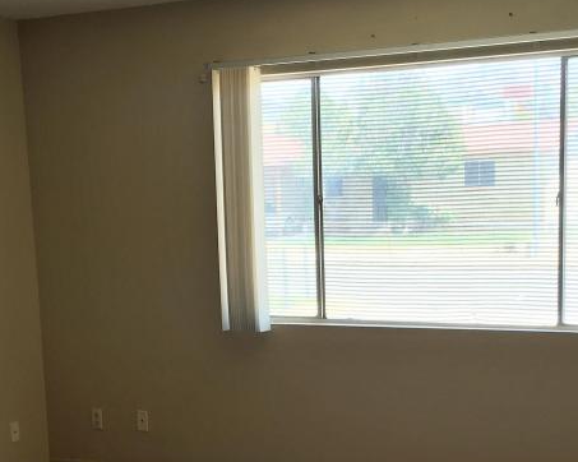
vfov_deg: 23.4
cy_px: 391
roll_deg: +1.4
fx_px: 1094
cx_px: 325
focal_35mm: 64
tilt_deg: -10.1
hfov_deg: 29.6
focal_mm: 4.15
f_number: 2.2
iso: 25
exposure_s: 1/40
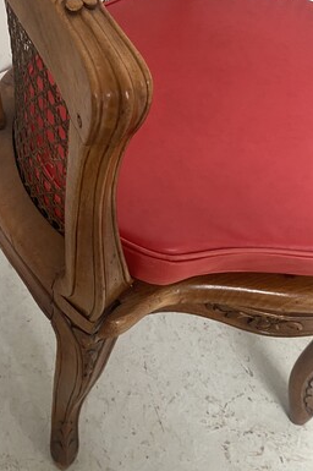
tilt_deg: -52.3
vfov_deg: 43.6
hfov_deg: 29.3
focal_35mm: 45
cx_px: 71
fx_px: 588
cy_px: 256
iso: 160
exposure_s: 1/60
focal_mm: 4.25
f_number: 1.8
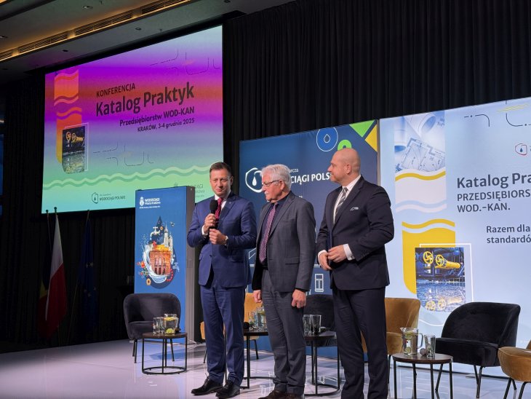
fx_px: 737
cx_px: 266
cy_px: 200
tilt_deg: +4.8
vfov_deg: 30.3
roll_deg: +0.4
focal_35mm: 48
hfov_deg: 39.6
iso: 64
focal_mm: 6.76
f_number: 1.78
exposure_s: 1/75
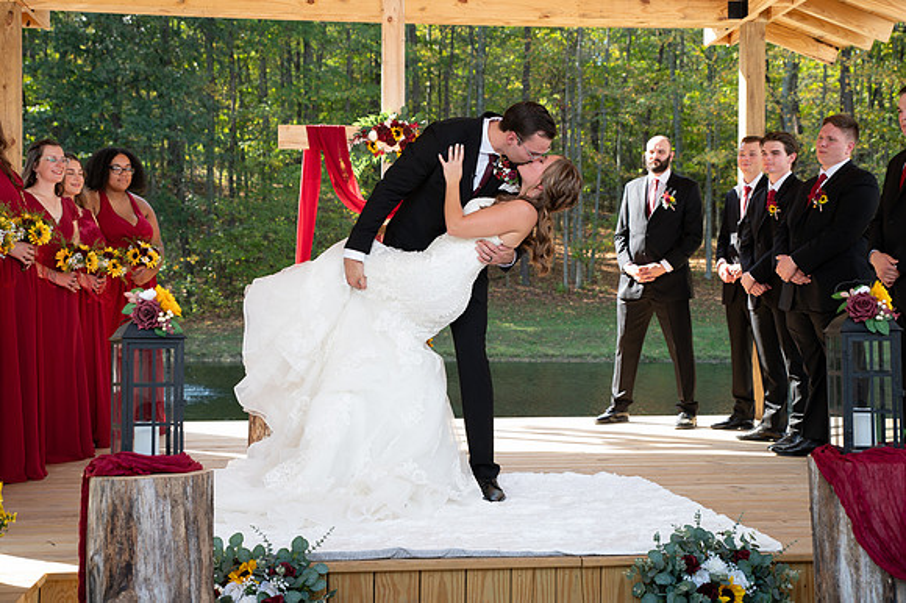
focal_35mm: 48
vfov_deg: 28.0
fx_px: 1211
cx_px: 441
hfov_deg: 41.0
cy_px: 296
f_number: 4
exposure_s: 1/250
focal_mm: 45
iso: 320
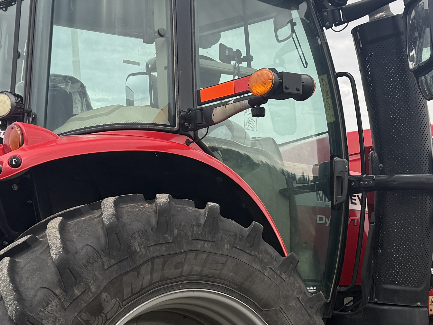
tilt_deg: -4.3
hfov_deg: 25.2
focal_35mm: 77
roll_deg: +2.8
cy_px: 325
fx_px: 963
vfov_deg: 18.6
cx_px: 284
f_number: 1.78
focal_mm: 6.76
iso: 80
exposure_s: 1/858
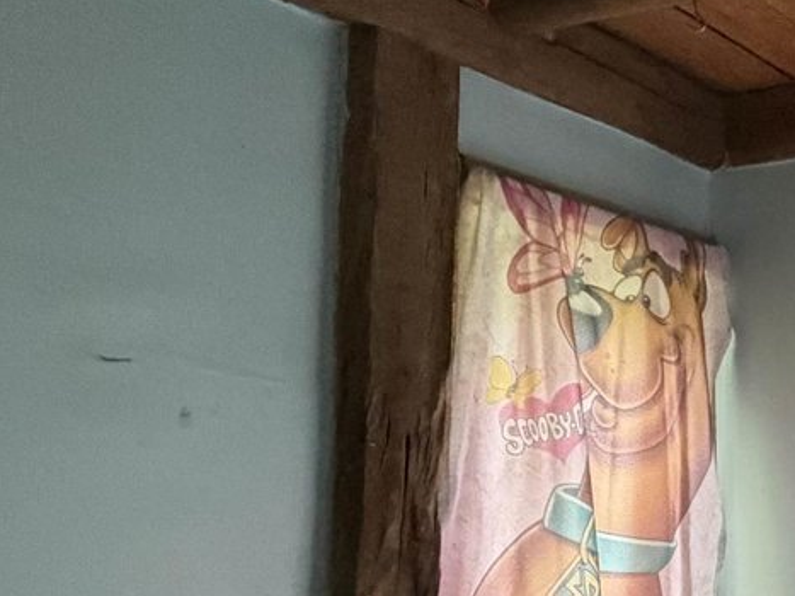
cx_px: 1250
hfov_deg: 26.2
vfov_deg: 29.5
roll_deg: +3.1
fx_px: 1102
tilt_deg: +1.4
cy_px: 489
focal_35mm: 48
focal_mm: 2.22
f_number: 2.2
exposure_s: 1/60
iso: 500
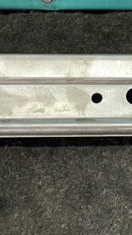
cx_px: 171
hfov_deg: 16.8
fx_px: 422
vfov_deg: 30.8
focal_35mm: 68
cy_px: 83
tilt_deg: -60.2
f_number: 1.6
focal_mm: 4.2
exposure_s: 1/50
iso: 100
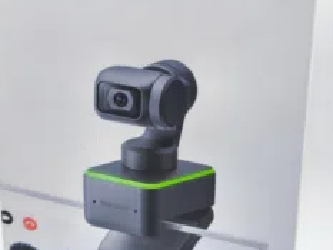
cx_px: 157
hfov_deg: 32.2
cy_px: 110
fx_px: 577
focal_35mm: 60
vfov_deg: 24.4
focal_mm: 5.35
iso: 80
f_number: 1.7
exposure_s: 1/245
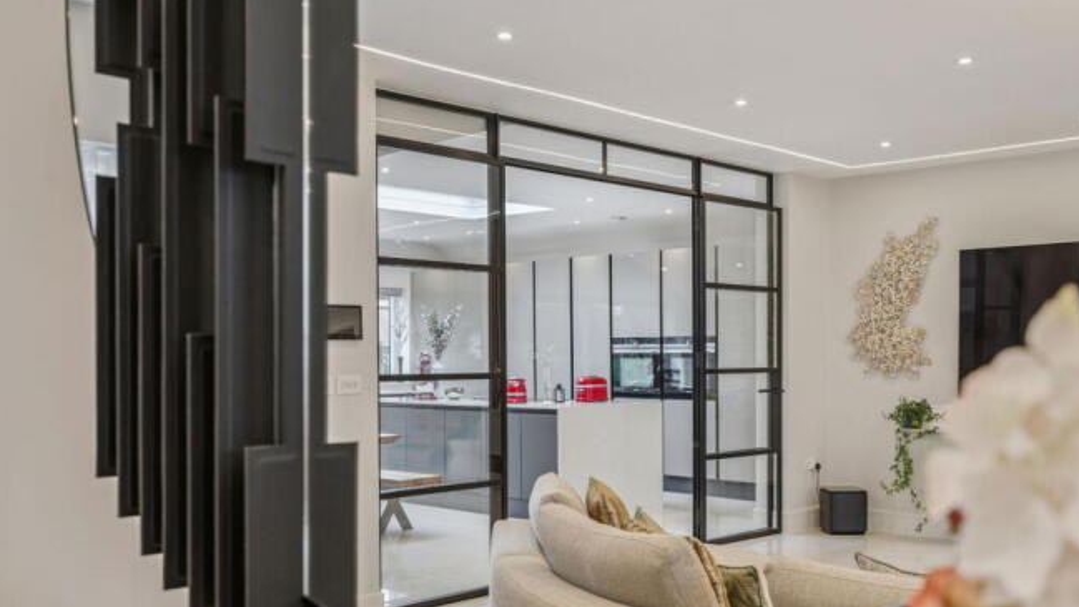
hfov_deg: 54.0
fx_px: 1059
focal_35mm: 37
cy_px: 358
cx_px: 540
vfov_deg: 31.9
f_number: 6.3
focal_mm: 35
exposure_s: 1/15
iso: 400
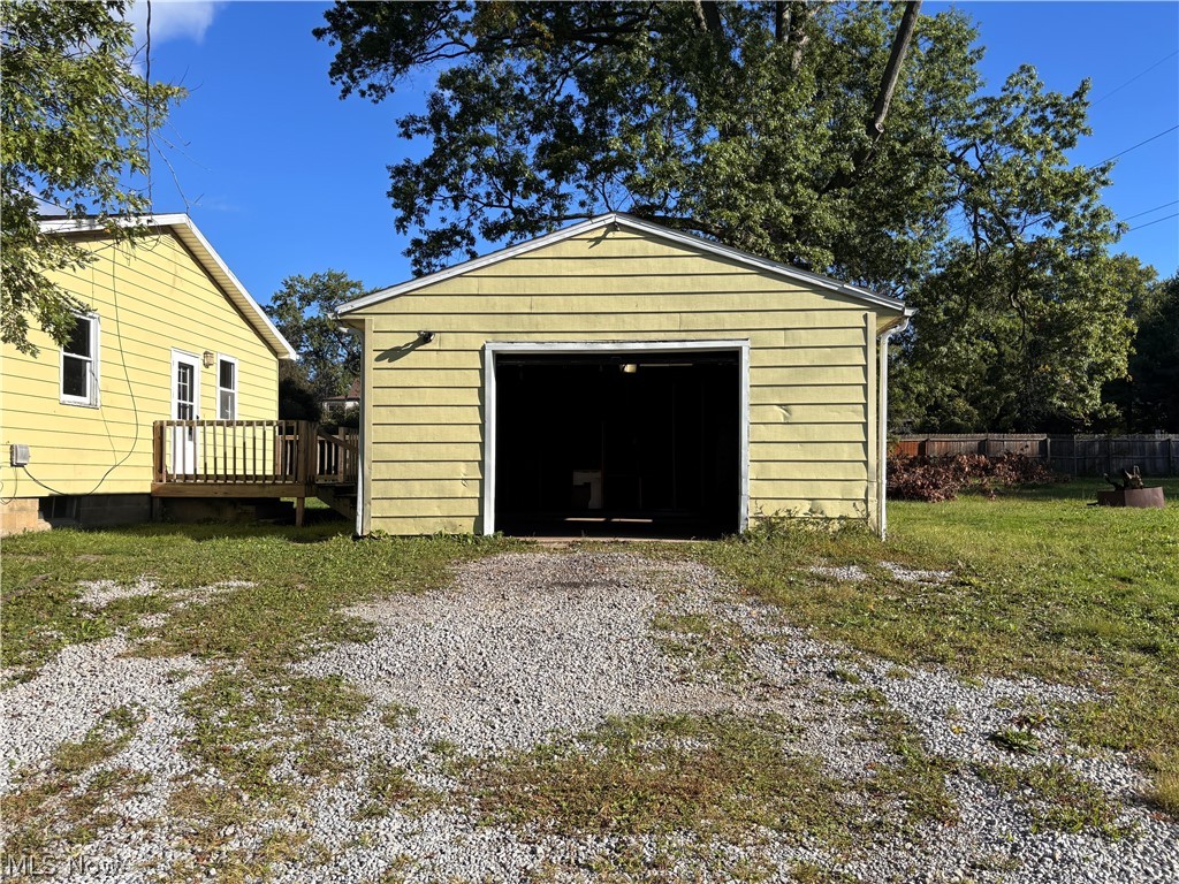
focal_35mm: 26
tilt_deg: +1.2
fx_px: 886
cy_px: 442
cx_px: 590
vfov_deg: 53.1
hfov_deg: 67.3
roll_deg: -0.2
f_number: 1.6
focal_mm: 5.96
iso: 50
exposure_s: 1/2571
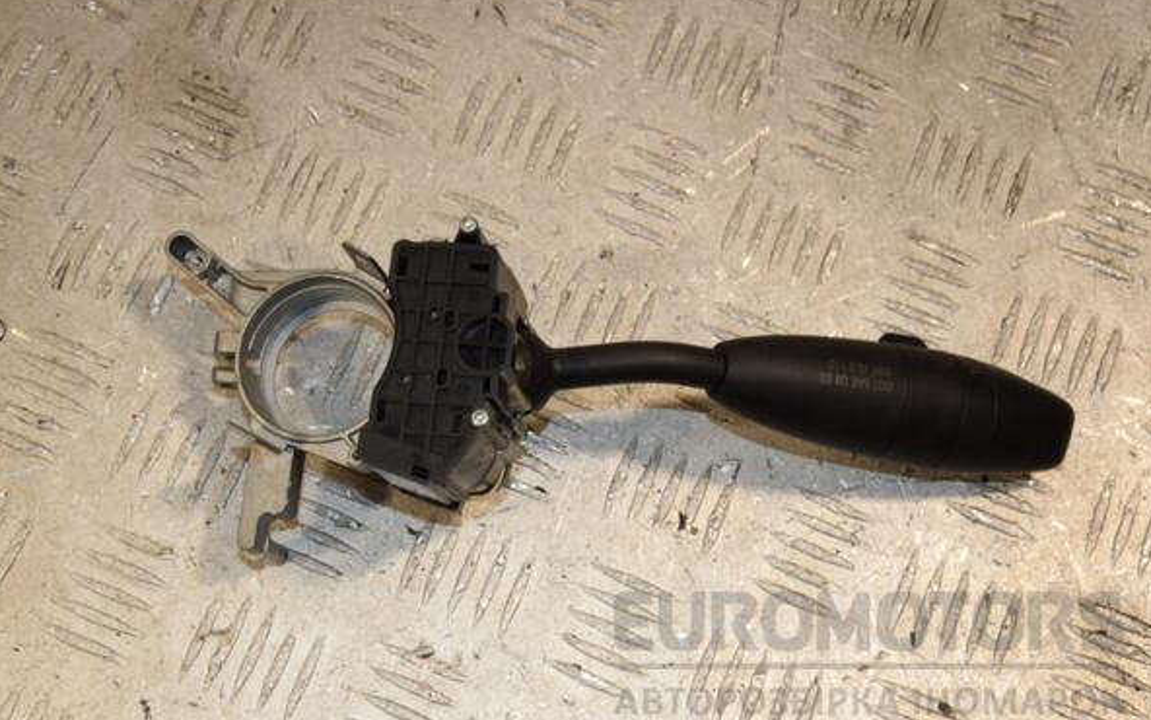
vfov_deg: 21.0
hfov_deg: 33.0
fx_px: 1945
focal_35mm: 62
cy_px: 362
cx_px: 577
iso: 800
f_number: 10
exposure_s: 1/200
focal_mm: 40
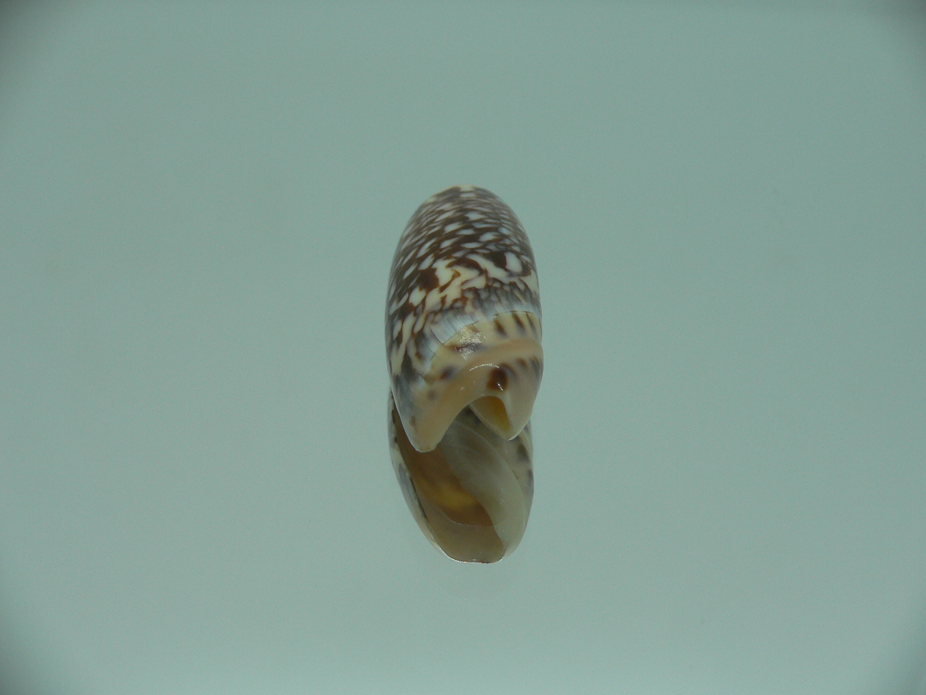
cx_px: 463
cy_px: 348
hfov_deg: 52.6
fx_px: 936
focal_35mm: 35
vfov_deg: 40.7
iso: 80
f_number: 2.8
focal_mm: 4.6
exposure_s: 1/80
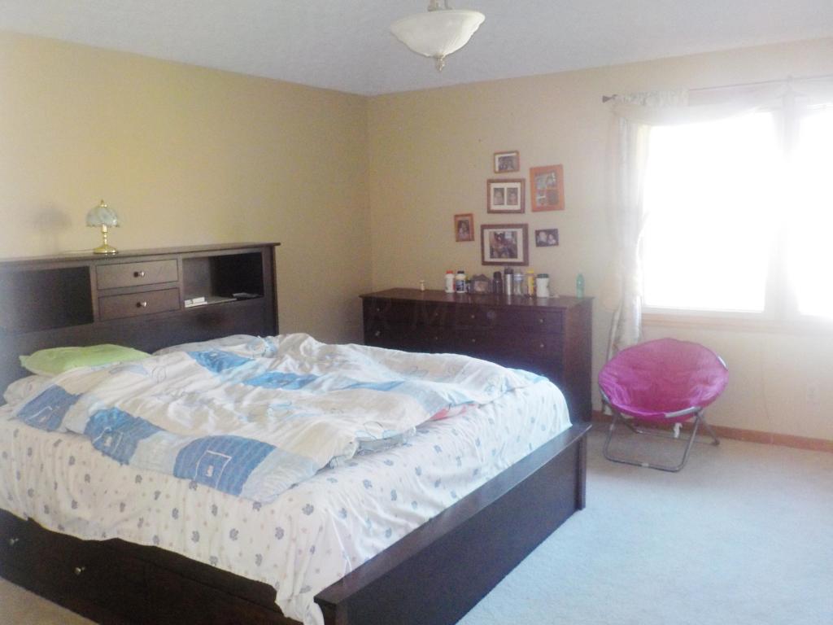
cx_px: 416
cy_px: 312
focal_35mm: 30
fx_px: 722
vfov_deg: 46.8
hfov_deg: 60.0
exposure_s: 1/30
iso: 400
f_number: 3.3
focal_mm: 4.1
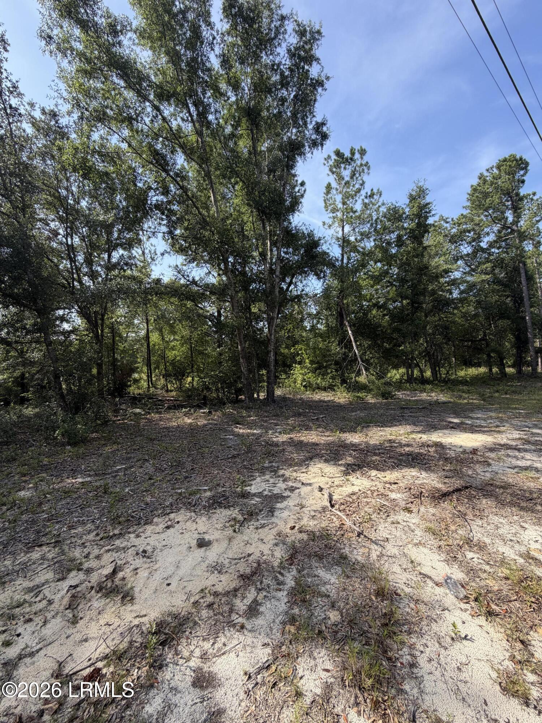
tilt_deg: +2.6
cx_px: 271
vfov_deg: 102.1
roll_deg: +1.2
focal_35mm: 14
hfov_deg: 85.7
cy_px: 362
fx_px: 292
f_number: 2.2
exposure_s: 1/514
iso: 40
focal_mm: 2.22
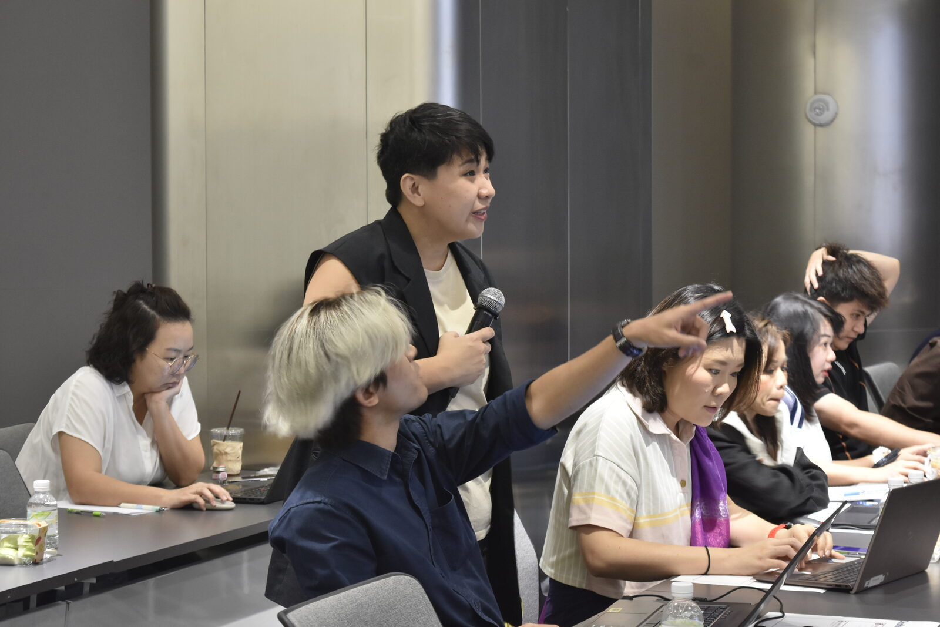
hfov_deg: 24.6
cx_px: 470
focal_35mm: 82
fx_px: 2154
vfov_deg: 16.6
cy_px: 314
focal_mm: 55
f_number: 5.6
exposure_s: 1/20
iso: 800
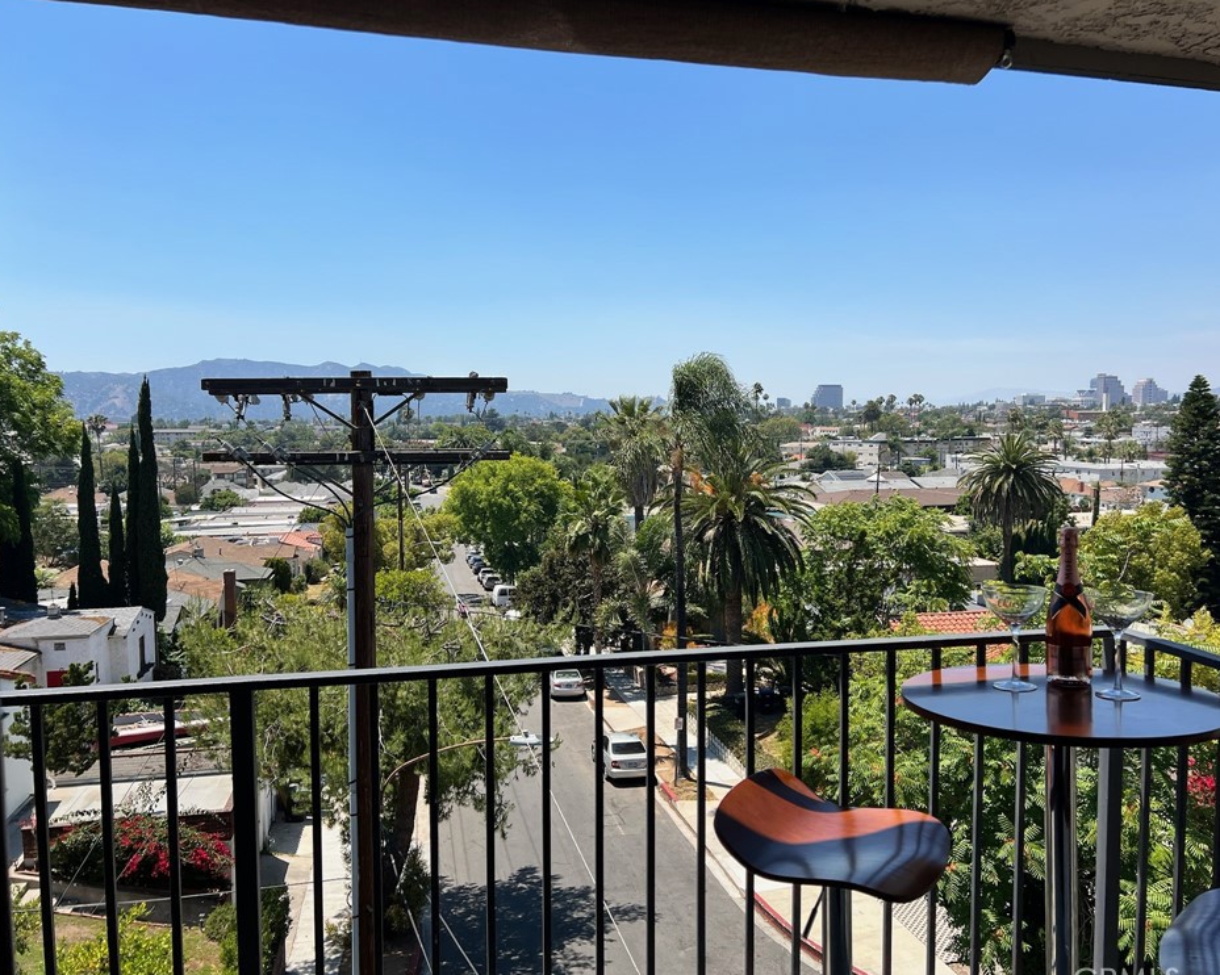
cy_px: 494
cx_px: 657
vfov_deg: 51.5
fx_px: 1011
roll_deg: -0.6
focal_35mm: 28
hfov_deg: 62.1
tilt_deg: -4.8
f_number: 1.5
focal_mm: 5.7
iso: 50
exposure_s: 1/4630
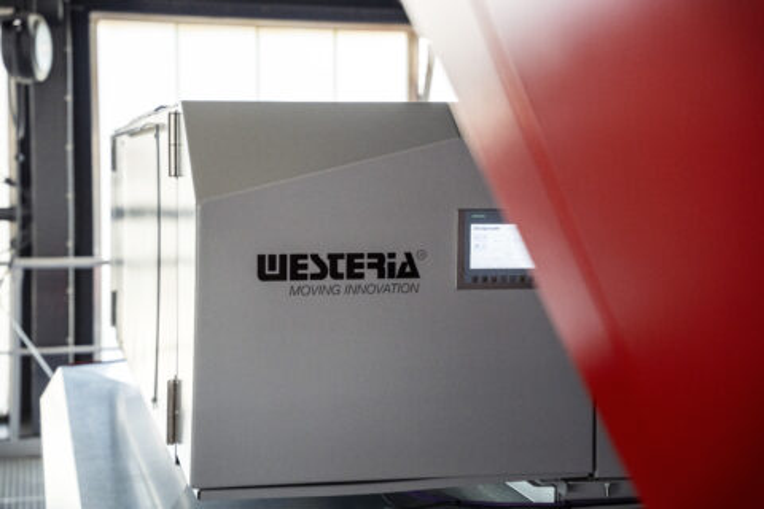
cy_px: 254
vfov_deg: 19.5
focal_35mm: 70
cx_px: 382
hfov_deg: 28.8
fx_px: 1485
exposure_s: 1/400
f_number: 4
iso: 1600
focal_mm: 70
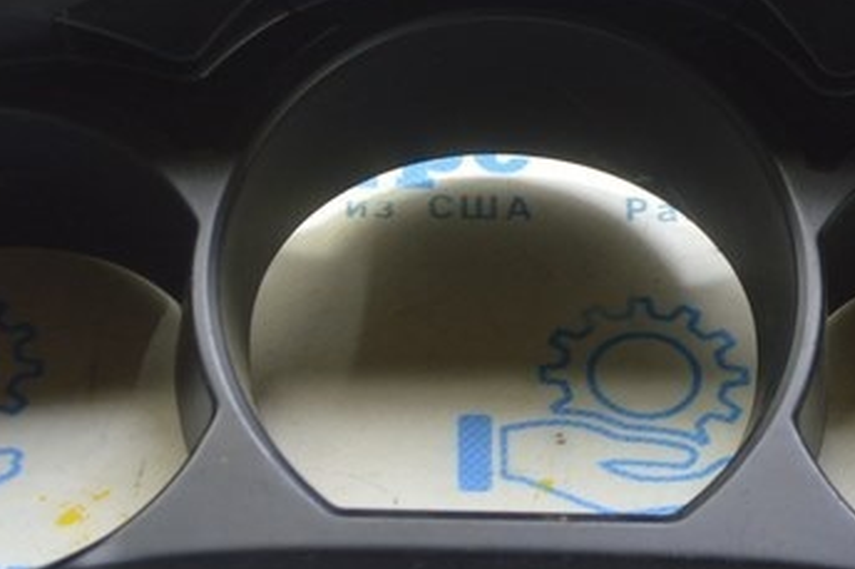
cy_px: 257
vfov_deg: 11.8
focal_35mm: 116
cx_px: 467
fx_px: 2754
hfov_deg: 17.6
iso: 400
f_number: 5.6
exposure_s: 1/15
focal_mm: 26
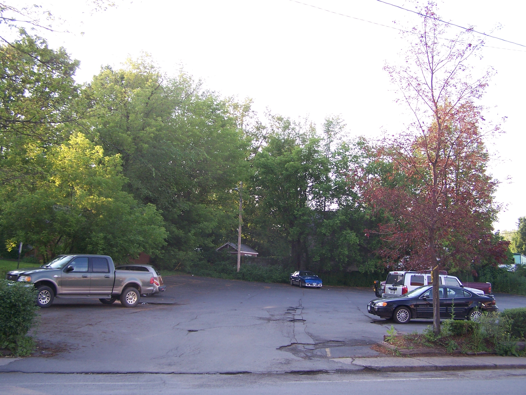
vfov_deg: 37.7
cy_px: 198
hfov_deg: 49.0
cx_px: 263
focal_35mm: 38
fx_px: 577
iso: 80
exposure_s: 1/125
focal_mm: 6.3
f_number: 2.8
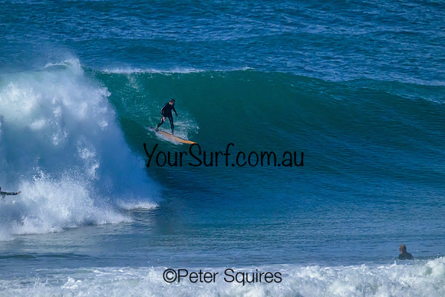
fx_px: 7418
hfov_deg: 3.4
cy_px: 148
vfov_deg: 2.3
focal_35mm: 600
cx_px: 222
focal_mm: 600
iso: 16000
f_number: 11
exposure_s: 1/2500
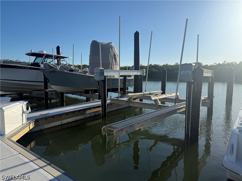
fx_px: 168
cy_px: 90
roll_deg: +0.1
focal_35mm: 24
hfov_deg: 71.6
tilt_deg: -5.2
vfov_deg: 56.8
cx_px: 121
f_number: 1.78
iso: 100
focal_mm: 6.76
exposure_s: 1/7353
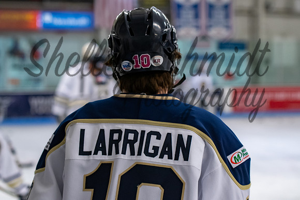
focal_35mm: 112
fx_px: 936
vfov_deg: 12.2
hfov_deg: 18.2
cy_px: 98
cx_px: 157
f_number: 3.2
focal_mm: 70
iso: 2000
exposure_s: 1/800
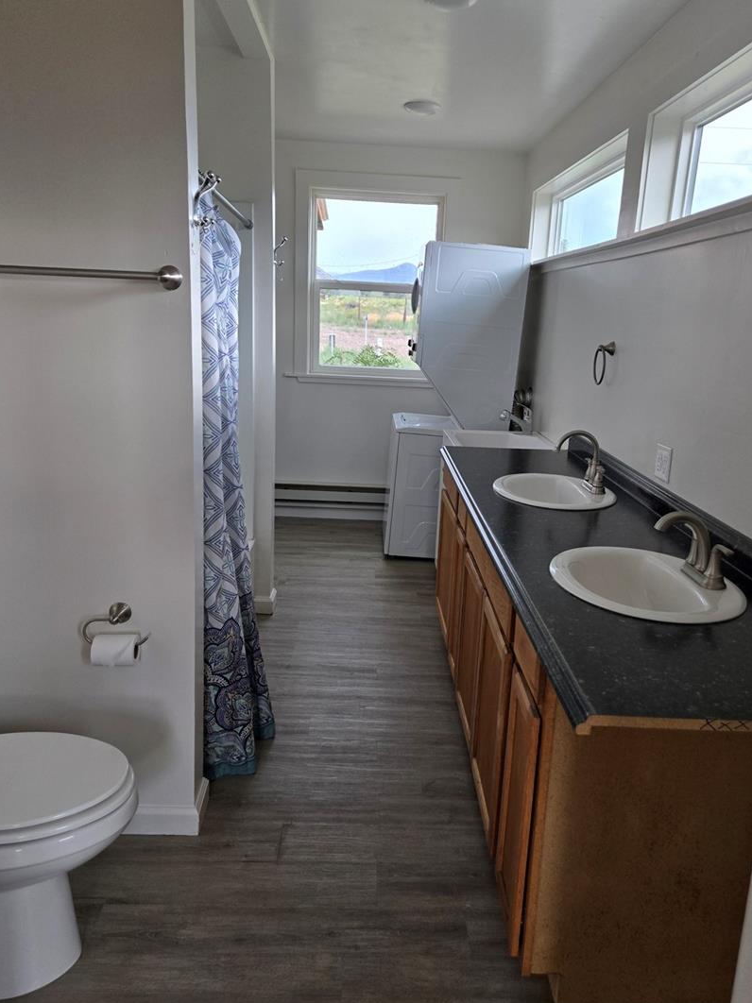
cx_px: 392
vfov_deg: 67.3
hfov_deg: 53.0
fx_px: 753
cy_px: 491
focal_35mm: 26
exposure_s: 1/180
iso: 80
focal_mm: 5.4
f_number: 1.8
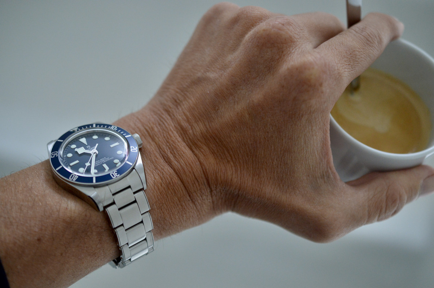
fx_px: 723
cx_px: 217
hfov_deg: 33.4
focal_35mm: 60
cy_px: 144
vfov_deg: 22.6
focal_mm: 40
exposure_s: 1/60
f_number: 3
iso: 1400
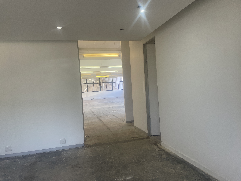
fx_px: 181
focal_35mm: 26
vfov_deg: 53.1
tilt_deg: -0.3
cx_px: 120
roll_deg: +3.7
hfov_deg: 67.3
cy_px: 90
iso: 64
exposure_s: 1/100
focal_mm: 4.2
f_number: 1.6
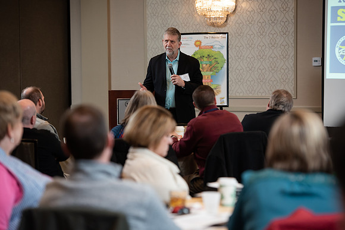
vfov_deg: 10.6
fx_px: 1246
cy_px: 115
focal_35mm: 130
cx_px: 172
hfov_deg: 15.8
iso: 1000
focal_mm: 130
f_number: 4
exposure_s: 1/160
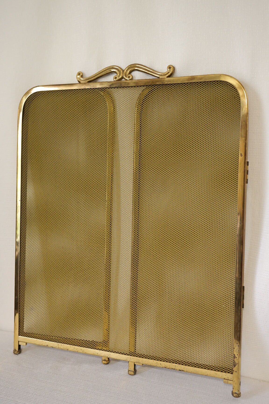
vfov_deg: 53.1
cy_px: 202
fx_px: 403
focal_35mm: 36
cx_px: 134
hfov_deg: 36.9
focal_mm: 24
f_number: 6.3
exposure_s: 1/30
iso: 1600
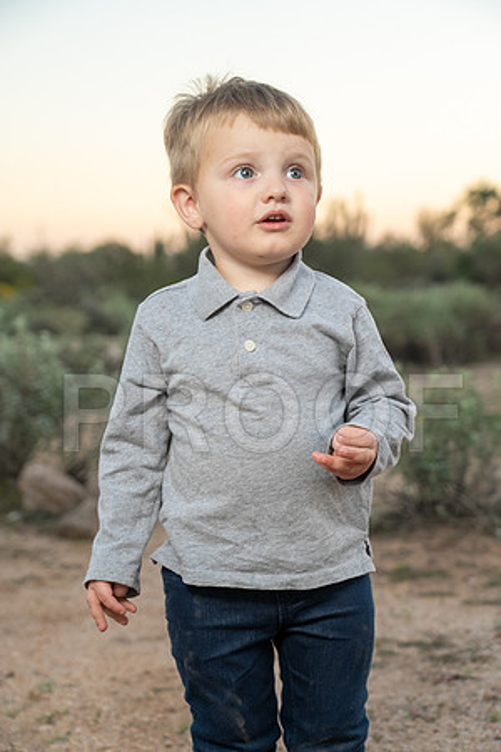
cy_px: 376
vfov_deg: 29.2
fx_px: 1440
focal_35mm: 69
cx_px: 250
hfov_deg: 19.7
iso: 500
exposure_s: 1/125
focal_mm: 69
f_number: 5
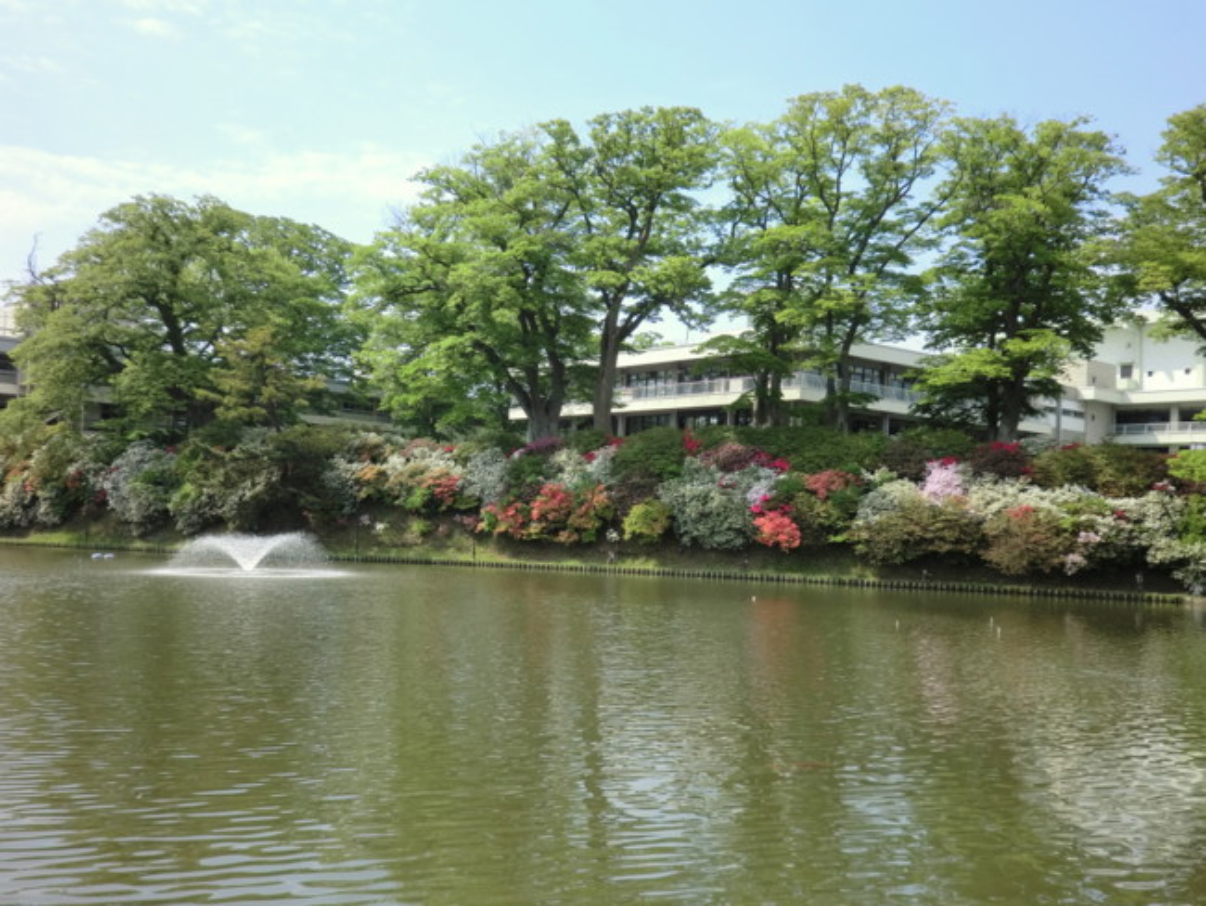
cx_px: 603
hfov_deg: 51.3
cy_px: 453
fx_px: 1255
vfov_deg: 39.7
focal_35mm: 36
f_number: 3
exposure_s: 1/800
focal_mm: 6.58
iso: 50
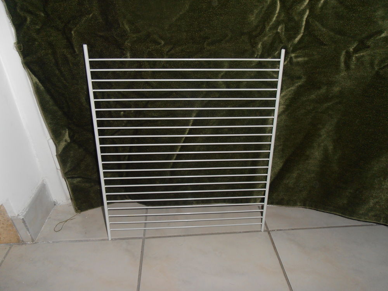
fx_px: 269
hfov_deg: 71.6
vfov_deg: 56.8
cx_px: 194
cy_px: 146
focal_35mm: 24
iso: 125
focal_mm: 4.2
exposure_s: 1/30
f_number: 3
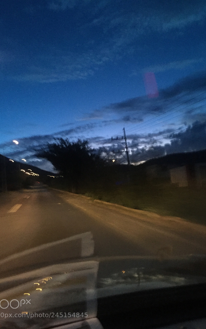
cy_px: 165
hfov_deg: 40.6
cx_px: 104
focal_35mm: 31
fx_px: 278
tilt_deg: +10.1
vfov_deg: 61.2
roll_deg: +5.1
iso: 640
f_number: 2.2
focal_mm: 4.15
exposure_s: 1/15
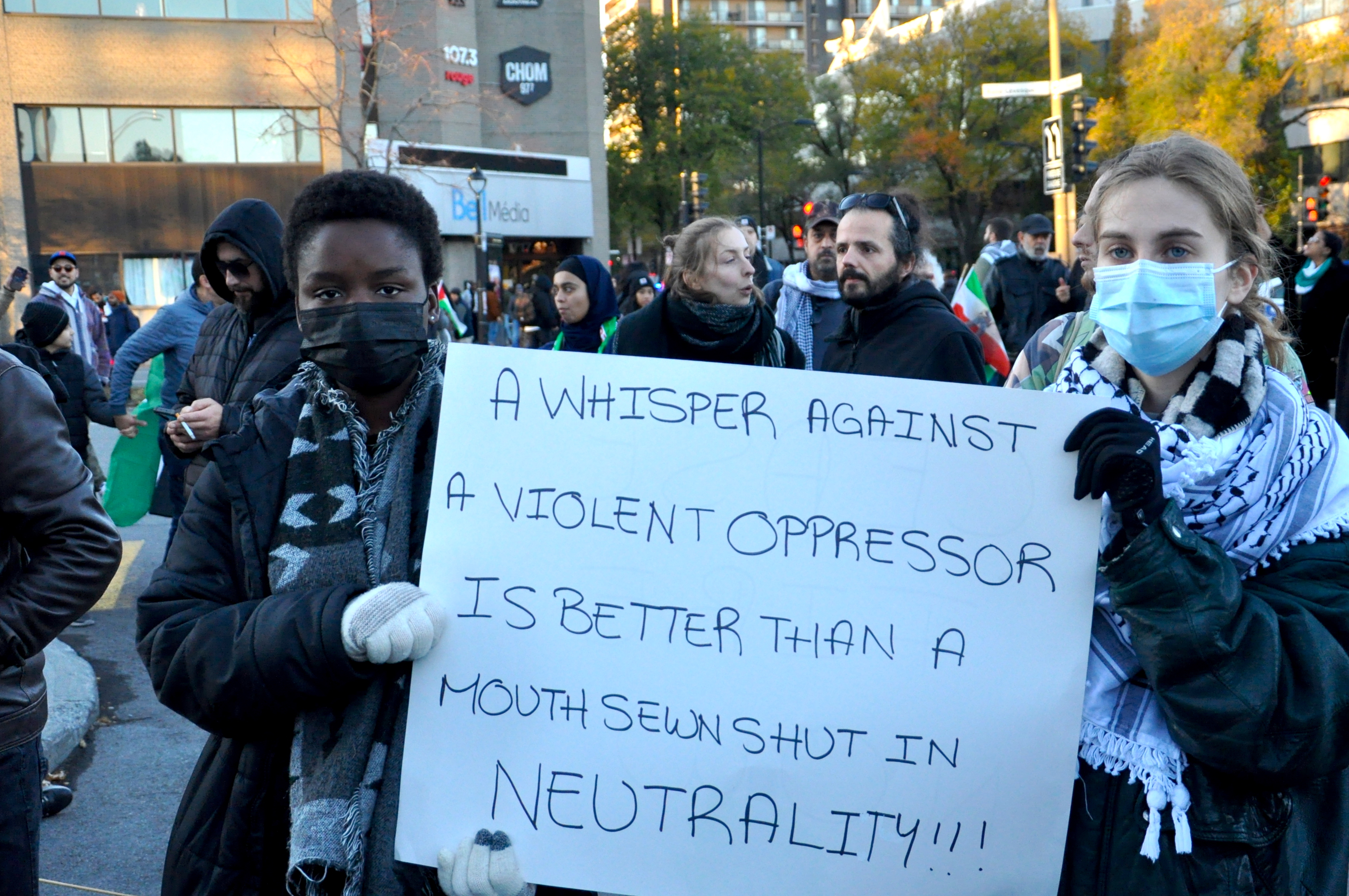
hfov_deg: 39.8
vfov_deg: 27.0
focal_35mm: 50
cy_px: 553
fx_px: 1859
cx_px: 760
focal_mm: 25
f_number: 4
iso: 1000
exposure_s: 1/640
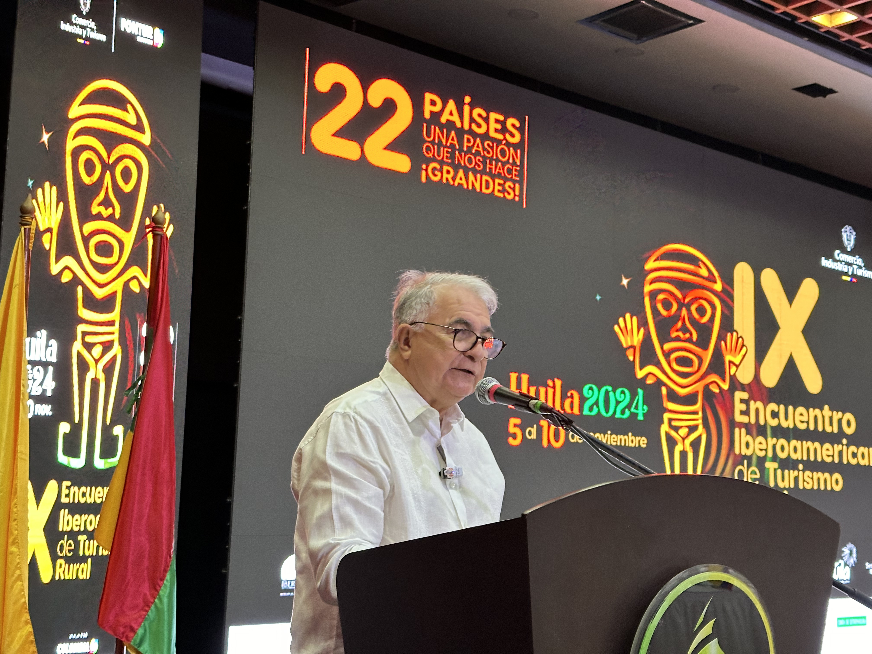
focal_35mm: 48
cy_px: 327
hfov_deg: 39.7
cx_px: 436
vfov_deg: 30.3
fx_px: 1209
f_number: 1.78
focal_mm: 6.86
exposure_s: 1/40
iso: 320
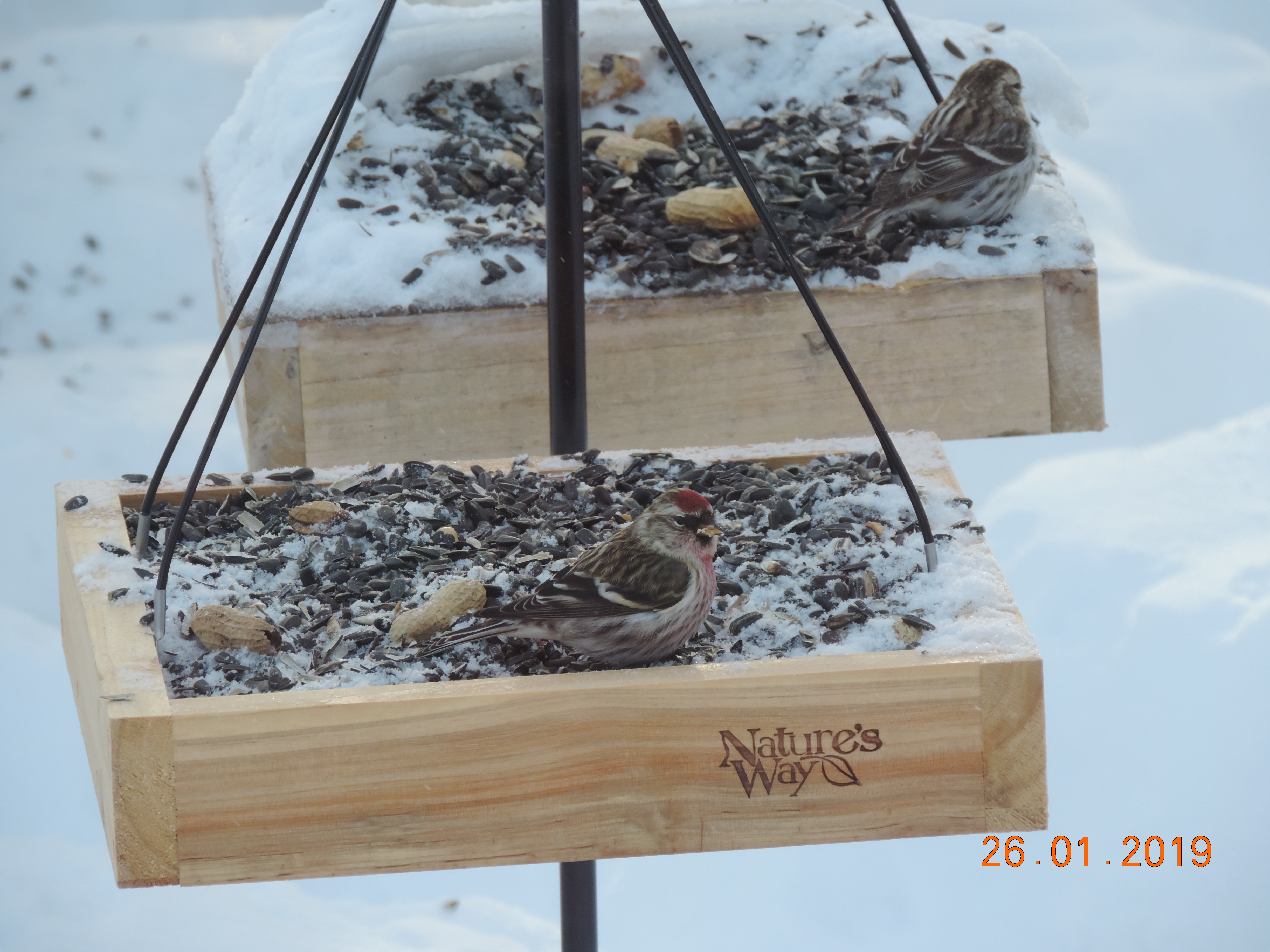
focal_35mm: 400
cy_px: 476
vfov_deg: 3.7
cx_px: 635
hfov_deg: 5.0
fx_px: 14675
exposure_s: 1/250
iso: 220
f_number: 4.8
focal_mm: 71.3
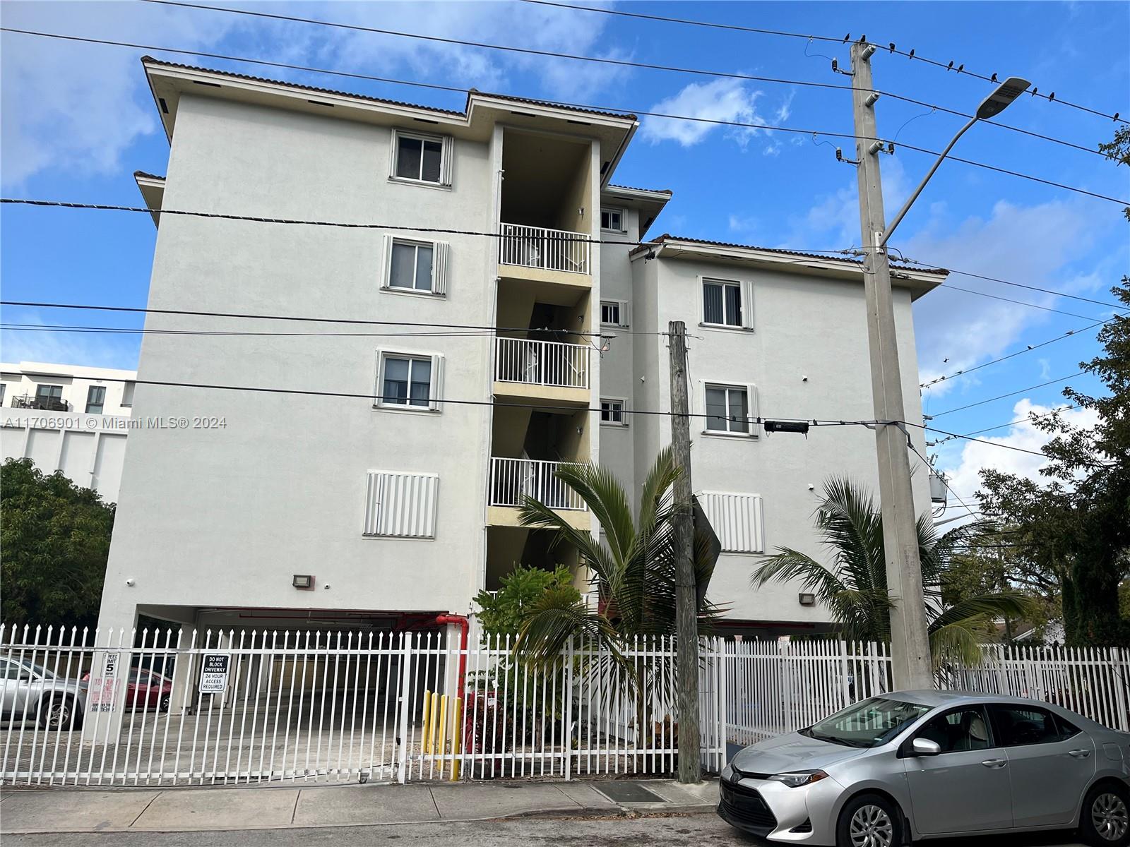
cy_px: 424
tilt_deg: +15.5
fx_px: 849
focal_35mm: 26
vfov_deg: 53.1
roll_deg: -0.4
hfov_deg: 67.3
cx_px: 565
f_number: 1.6
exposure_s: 1/2755
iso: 50
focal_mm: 5.1
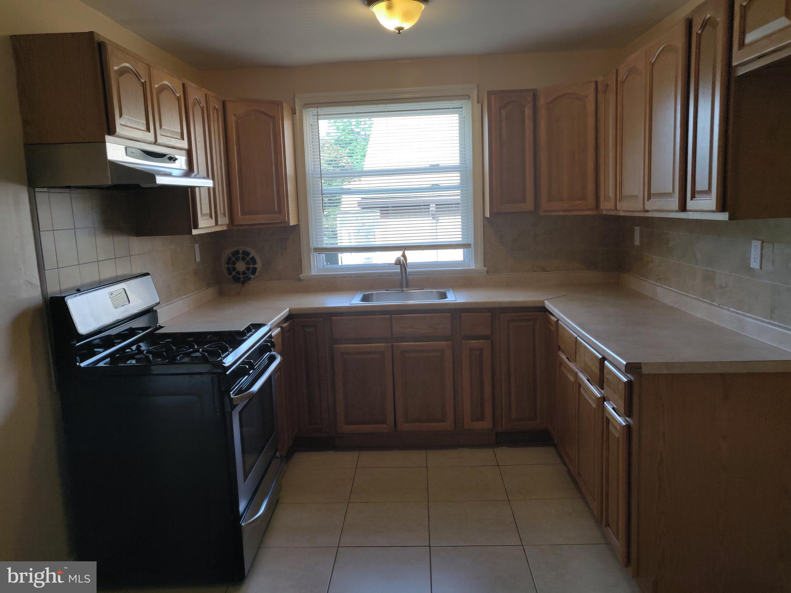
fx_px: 571
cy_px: 296
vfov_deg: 54.9
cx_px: 396
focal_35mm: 25
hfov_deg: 69.4
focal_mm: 4.25
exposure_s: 1/100
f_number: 1.7
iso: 125
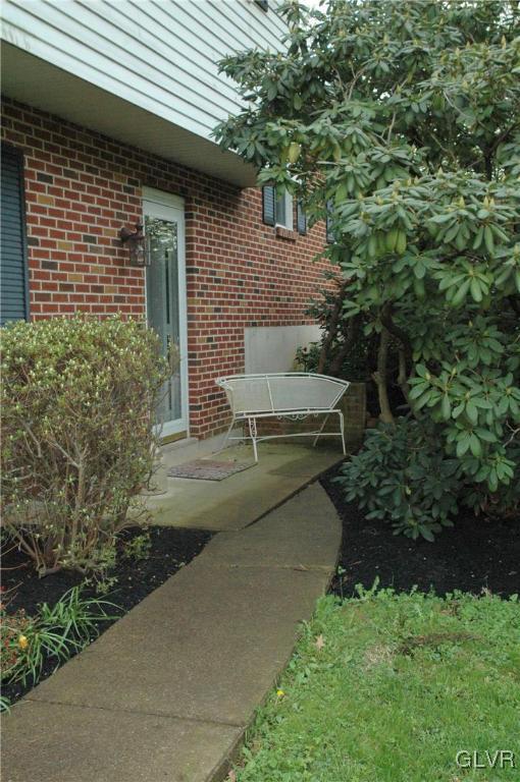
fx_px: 815
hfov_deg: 35.4
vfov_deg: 51.3
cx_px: 260
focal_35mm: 38
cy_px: 391
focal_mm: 25
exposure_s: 1/320
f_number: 9
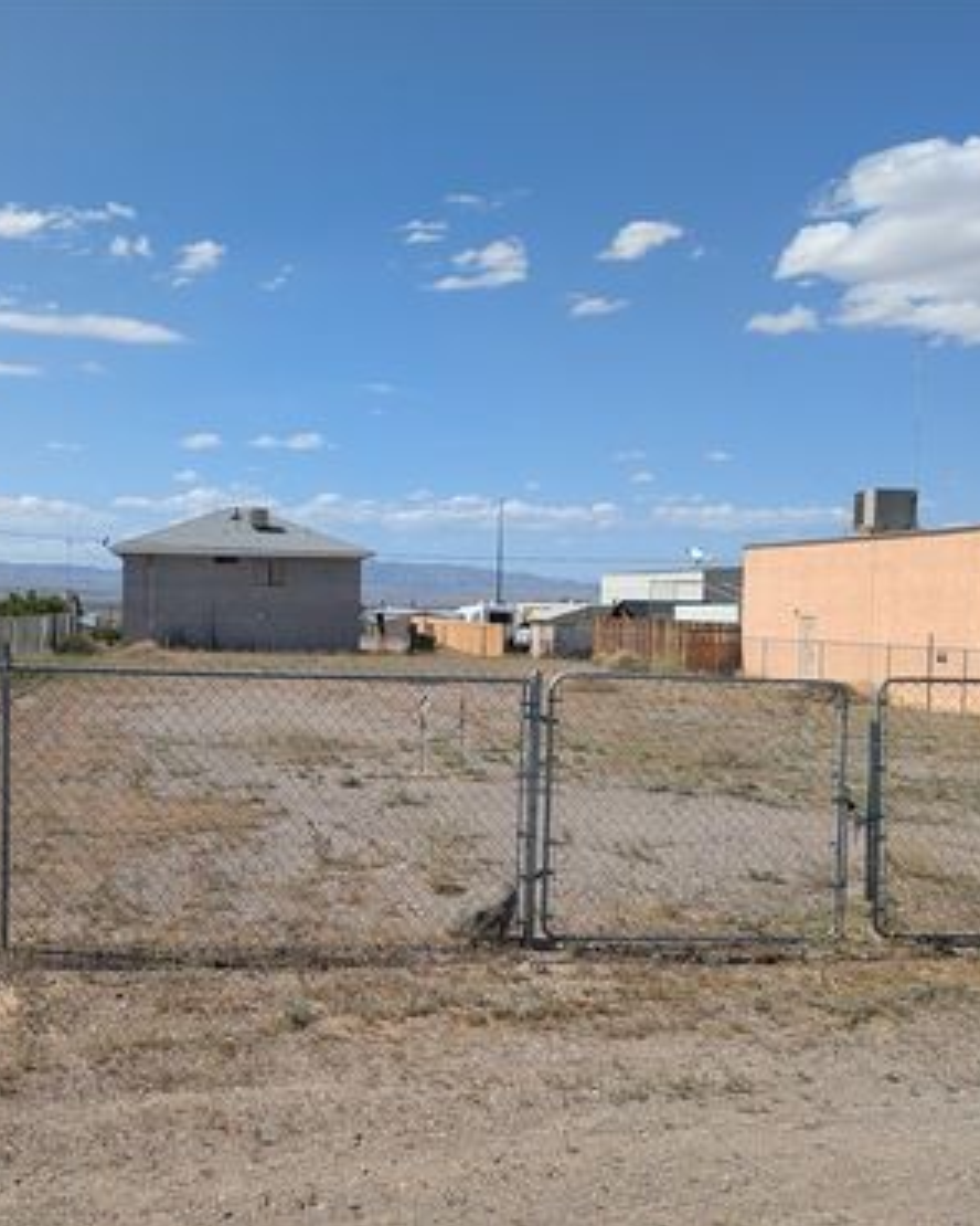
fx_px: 1196
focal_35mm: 33
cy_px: 611
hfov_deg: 44.1
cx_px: 361
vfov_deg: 54.2
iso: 47
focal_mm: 5.43
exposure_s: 1/3226
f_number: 1.89
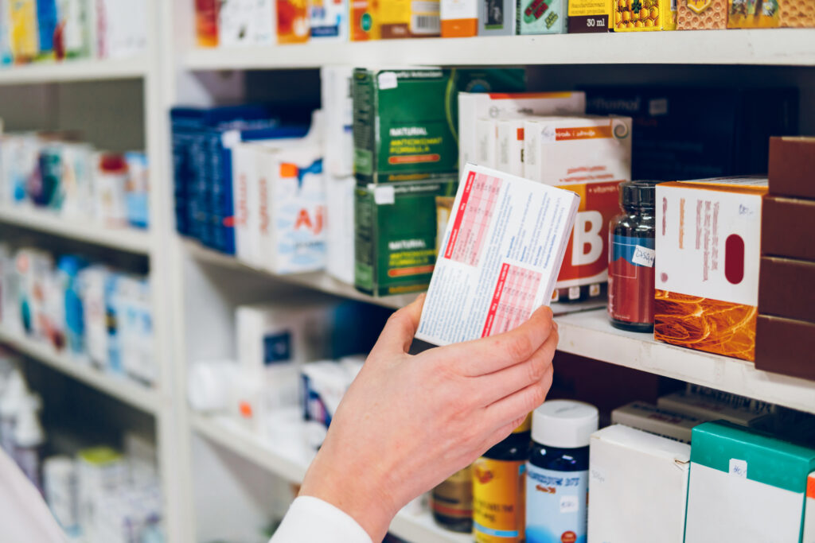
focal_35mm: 45
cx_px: 408
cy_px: 272
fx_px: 1019
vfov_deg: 29.9
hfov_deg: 43.6
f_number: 1.4
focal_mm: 30
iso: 100
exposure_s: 1/250
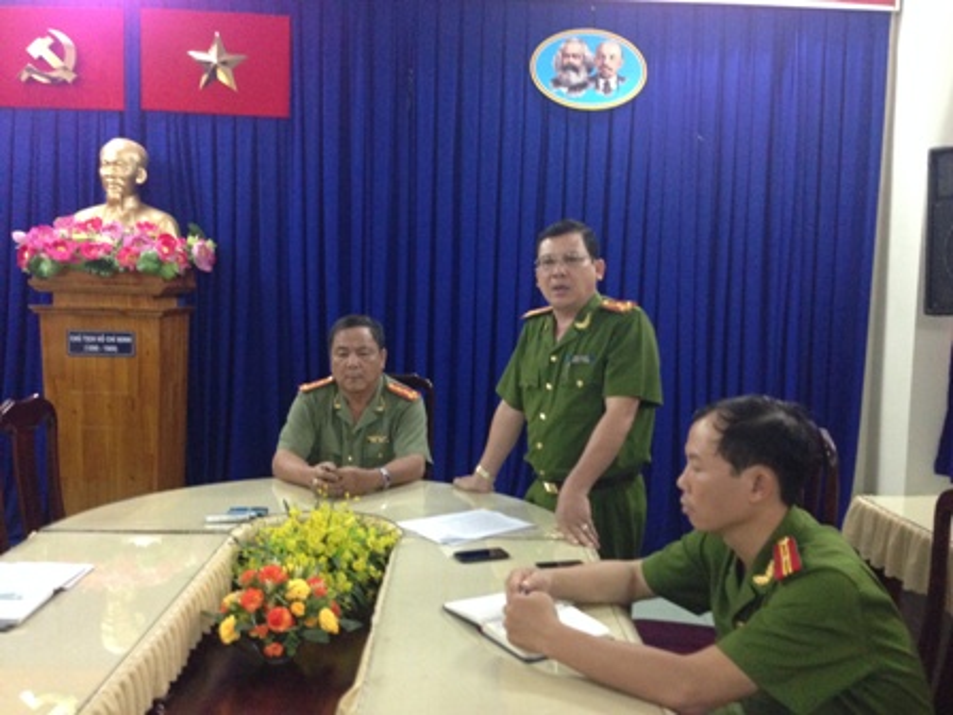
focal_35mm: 33
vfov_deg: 42.9
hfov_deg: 55.4
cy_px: 358
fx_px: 909
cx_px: 476
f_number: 2.4
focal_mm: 4.12
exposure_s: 1/20
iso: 400
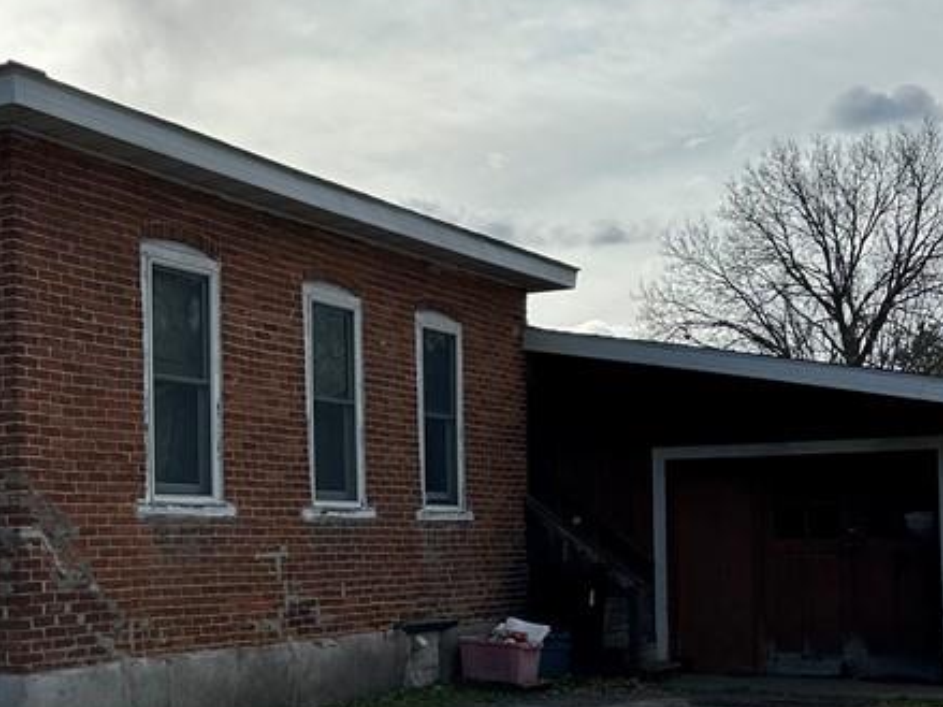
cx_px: 183
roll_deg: +1.1
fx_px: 1525
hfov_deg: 33.3
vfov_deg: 25.9
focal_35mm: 56
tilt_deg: +4.1
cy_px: 494
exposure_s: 1/7576
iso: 80
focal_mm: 6.86
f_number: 1.78
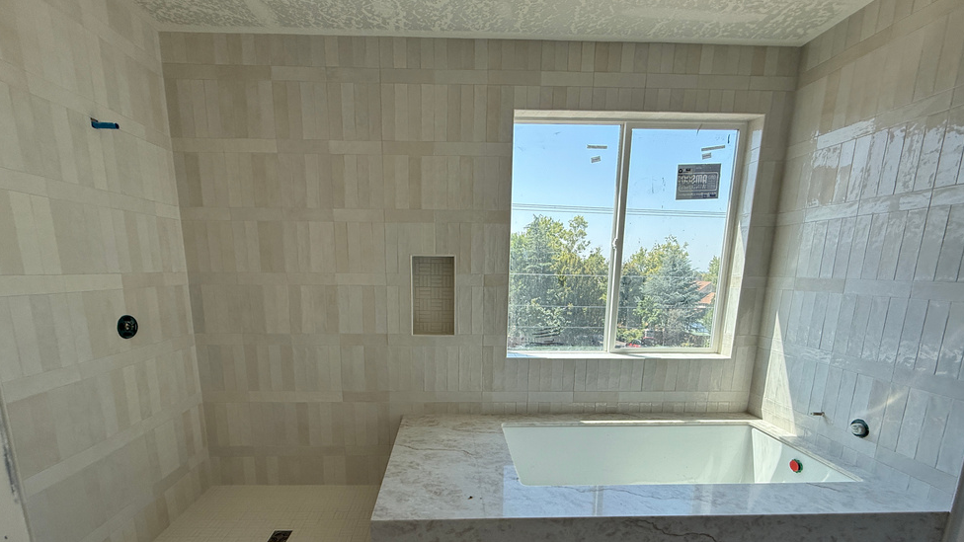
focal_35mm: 16
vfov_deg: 65.8
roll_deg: +0.1
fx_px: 409
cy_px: 347
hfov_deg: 99.3
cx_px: 463
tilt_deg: -10.7
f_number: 2.2
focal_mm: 2.22
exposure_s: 1/442
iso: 64
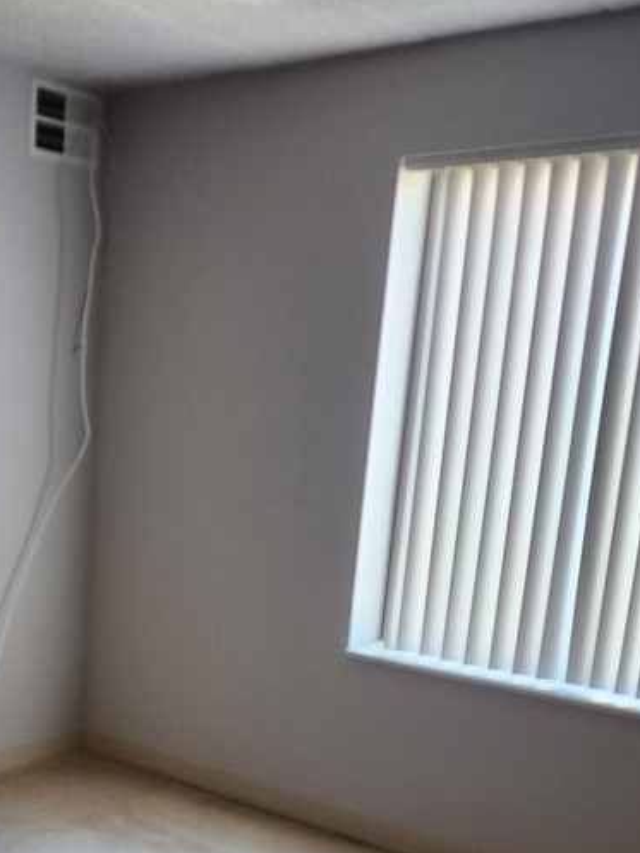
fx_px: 1232
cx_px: 124
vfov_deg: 37.0
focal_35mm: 50
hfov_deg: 28.5
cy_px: 671
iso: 200
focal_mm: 6.4
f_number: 1.8
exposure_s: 1/120
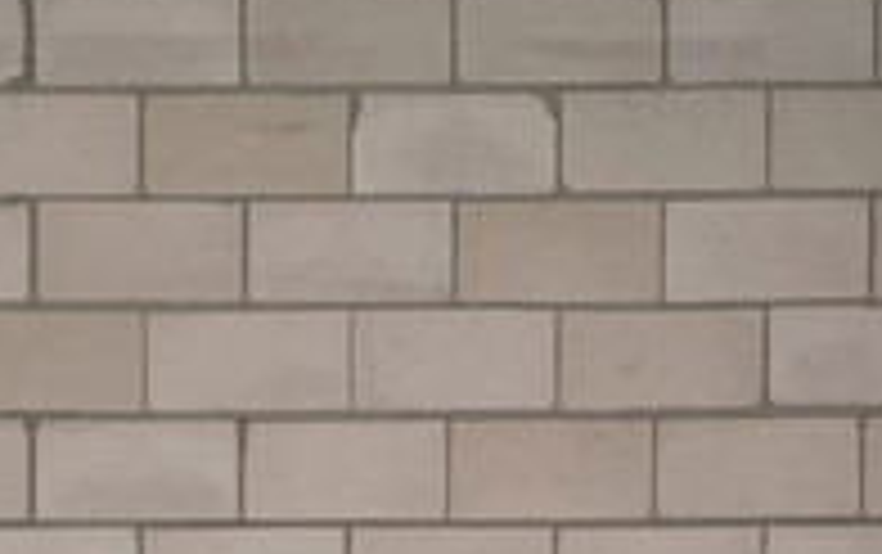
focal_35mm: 96
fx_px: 2310
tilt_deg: -1.6
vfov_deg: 11.5
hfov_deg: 21.3
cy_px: 1290
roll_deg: +0.9
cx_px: 162
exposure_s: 1/100
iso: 50
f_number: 1.6
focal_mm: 4.2
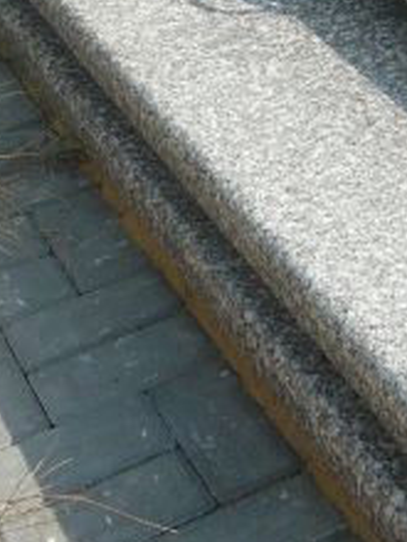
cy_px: -37
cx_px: 434
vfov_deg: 18.6
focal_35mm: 102
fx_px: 1599
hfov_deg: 14.2
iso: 80
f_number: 5
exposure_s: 1/400
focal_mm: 5.2
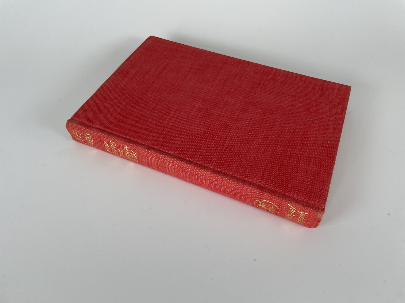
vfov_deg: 53.1
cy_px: 152
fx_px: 304
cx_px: 202
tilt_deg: -54.5
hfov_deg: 67.3
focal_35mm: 26
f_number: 1.6
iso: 32
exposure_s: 1/126
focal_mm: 4.2
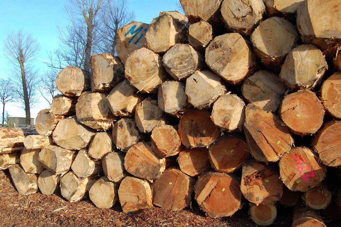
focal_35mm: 33
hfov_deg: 57.3
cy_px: 114
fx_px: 312
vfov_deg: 39.9
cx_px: 170
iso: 200
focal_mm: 22
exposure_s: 1/160
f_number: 6.3
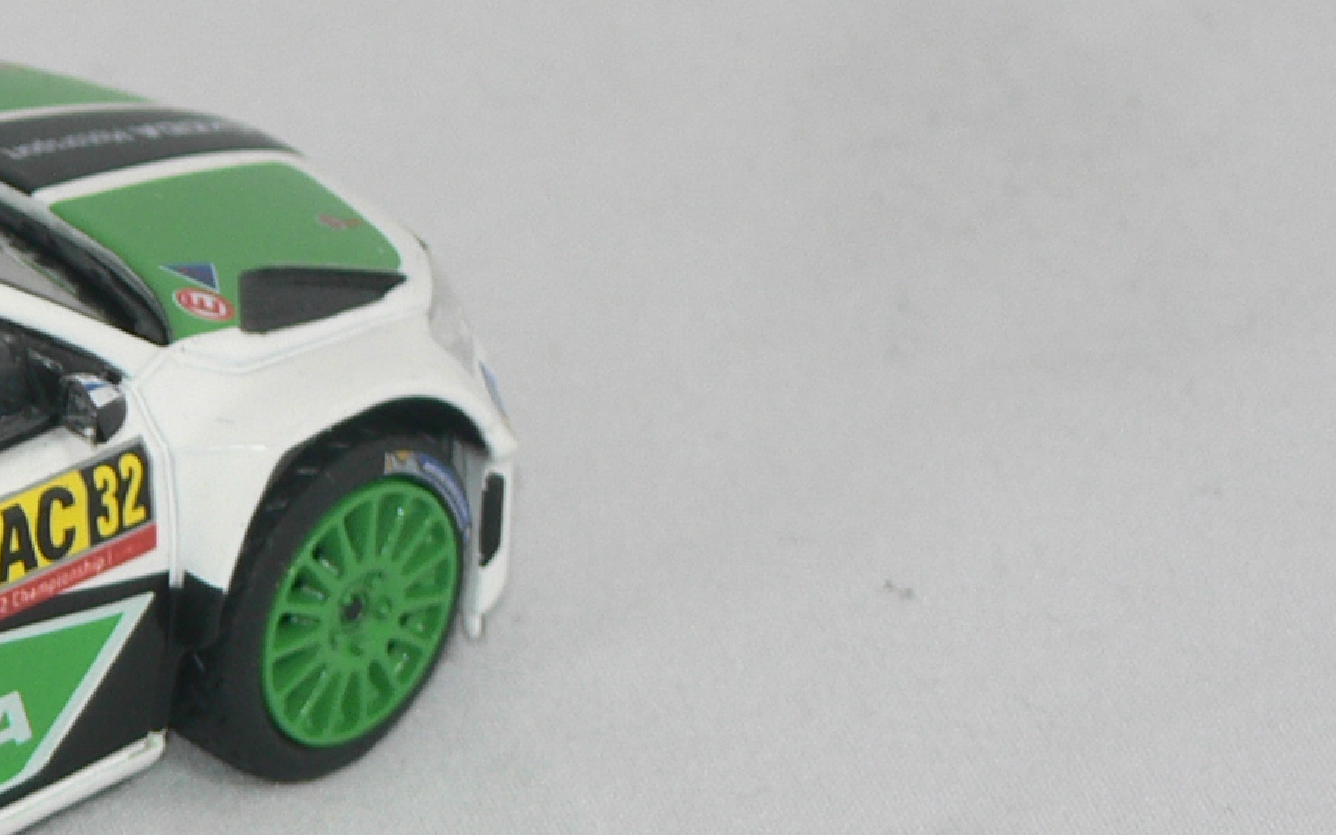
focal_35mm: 451
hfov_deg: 4.6
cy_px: 585
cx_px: -439
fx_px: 16420
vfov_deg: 2.9
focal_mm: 25.1
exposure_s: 1/60
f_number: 3.2
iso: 80
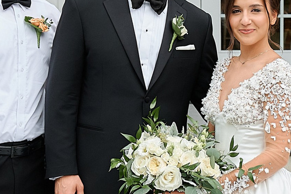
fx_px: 1374
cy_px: 75
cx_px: 201
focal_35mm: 170
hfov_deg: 12.1
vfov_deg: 8.1
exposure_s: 1/1250
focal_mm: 35
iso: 400
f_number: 4
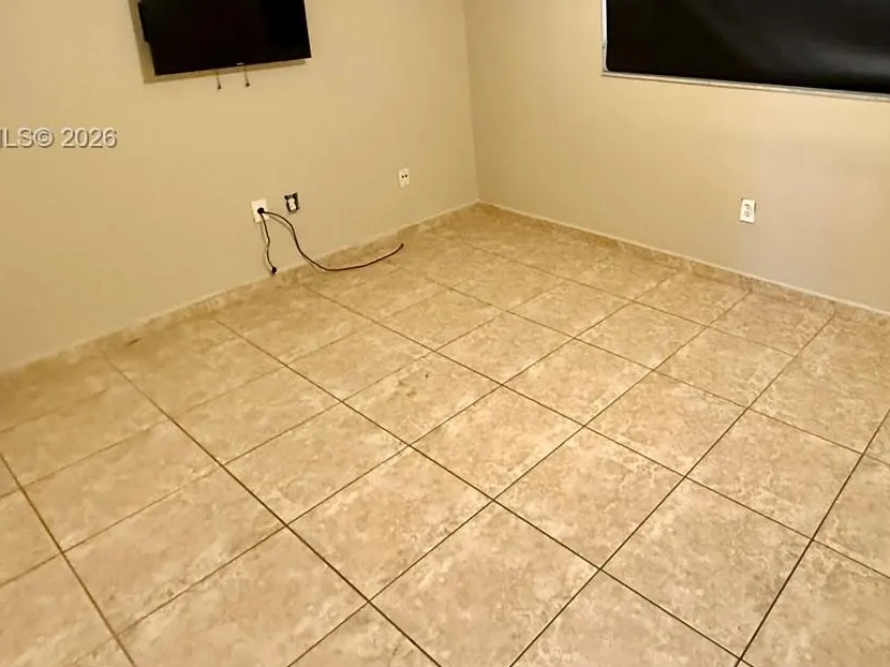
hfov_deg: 62.5
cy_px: 139
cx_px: 640
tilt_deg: -13.4
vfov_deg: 48.6
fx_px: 694
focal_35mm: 27
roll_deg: +1.6
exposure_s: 1/60
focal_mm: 2.22
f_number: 2.2
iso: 800
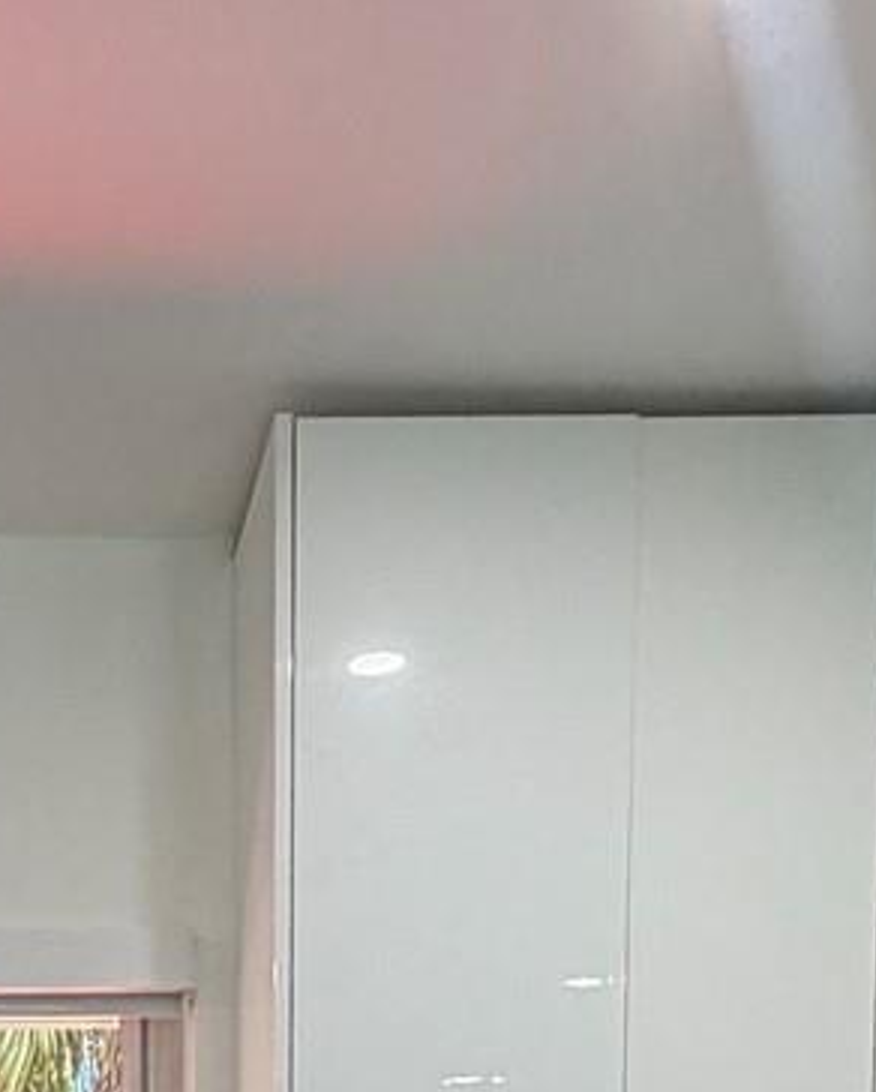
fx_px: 1941
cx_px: 6
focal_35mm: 60
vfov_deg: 23.9
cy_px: 1695
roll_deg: +0.5
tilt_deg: -6.4
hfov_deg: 24.3
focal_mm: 2.22
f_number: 2.2
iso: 160
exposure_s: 1/120
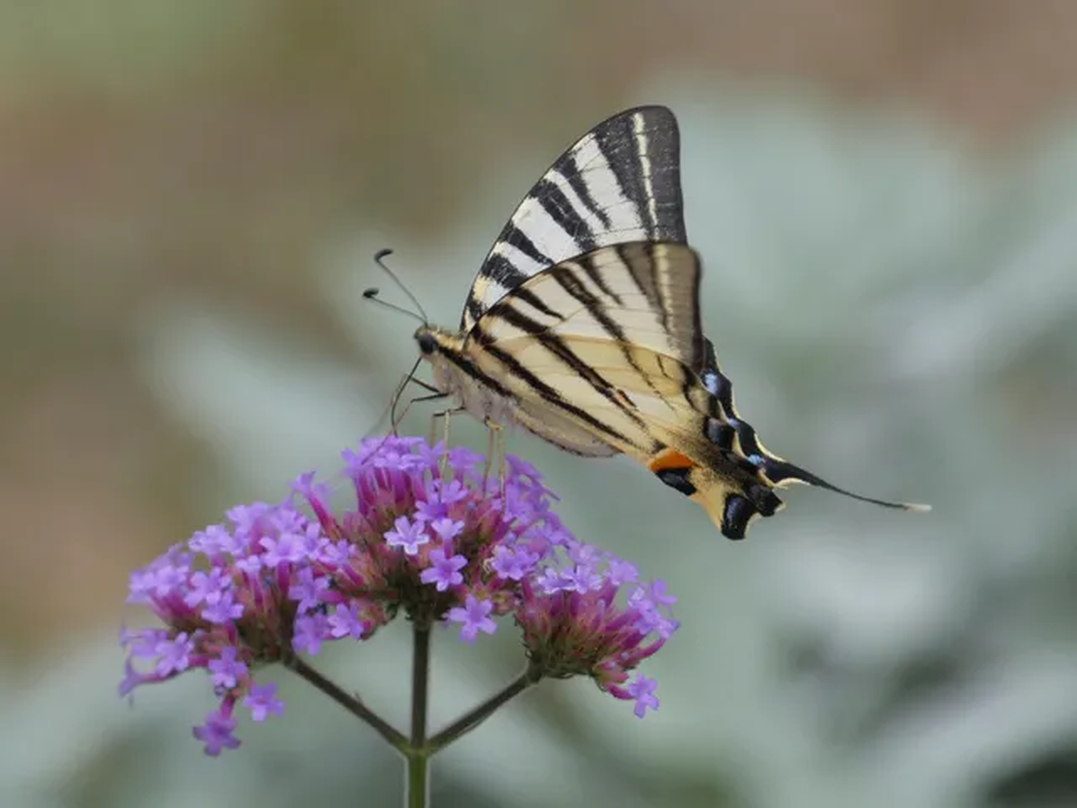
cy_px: 404
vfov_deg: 2.8
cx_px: 538
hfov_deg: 3.7
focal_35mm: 531
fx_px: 16521
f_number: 5.6
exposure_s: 1/100
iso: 100
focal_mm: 95.2
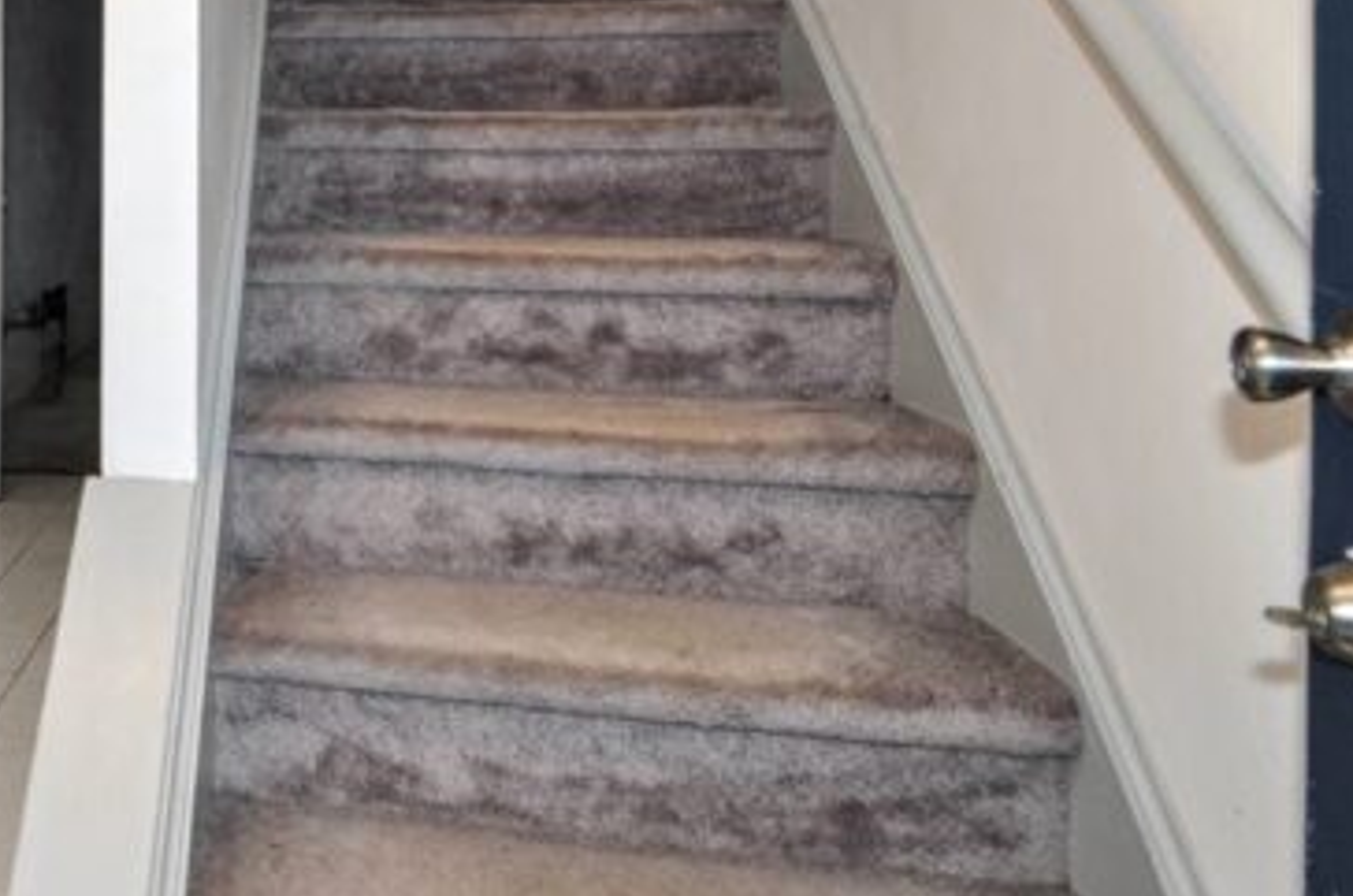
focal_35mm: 33
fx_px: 1238
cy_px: 106
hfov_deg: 49.2
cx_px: 67
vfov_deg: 37.4
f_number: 4.5
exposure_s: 1/60
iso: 320
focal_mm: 10
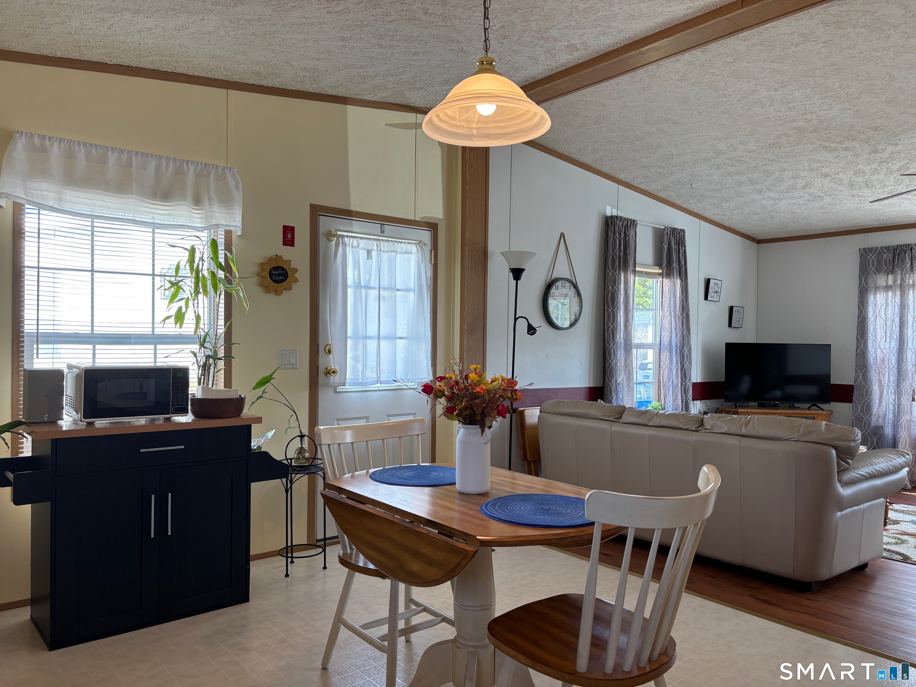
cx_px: 458
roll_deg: -0.8
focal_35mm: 26
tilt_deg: +1.0
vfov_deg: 53.1
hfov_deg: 67.3
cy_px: 344
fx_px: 688
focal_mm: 5.96
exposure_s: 1/120
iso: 80
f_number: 1.6
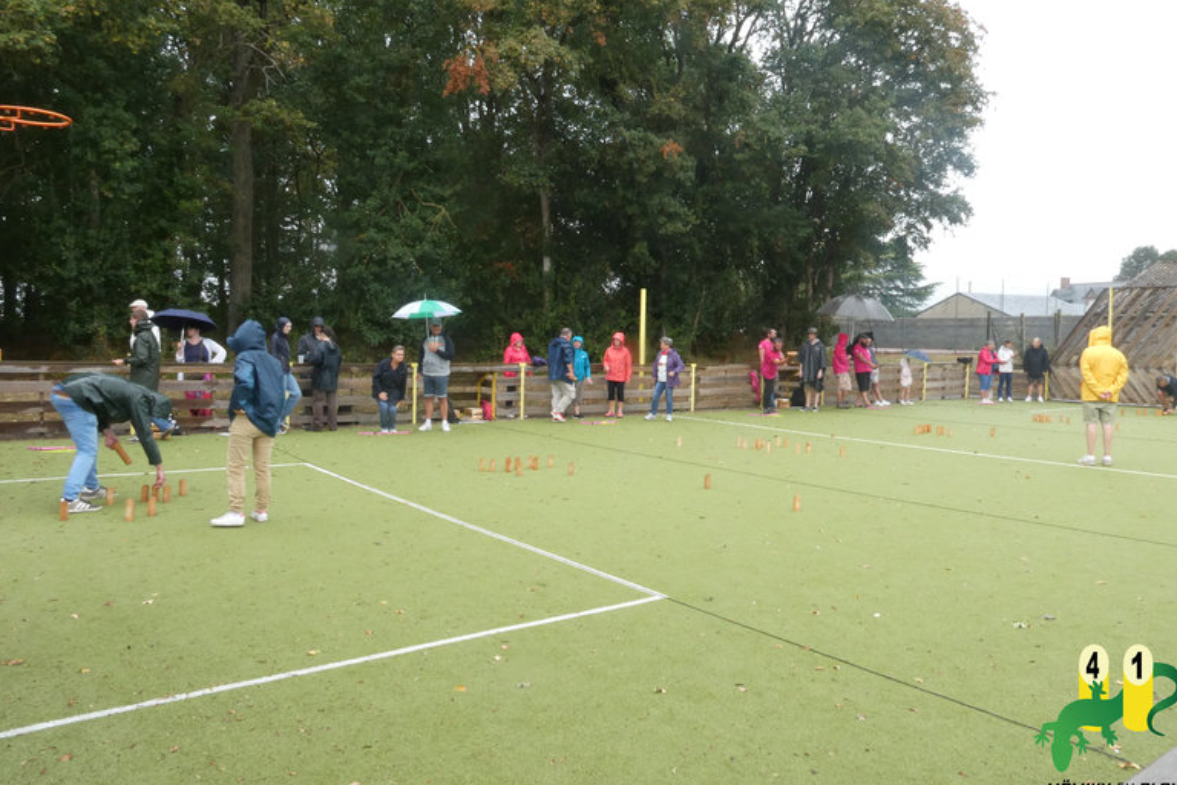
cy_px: 366
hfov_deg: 69.4
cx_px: 596
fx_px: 850
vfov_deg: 49.5
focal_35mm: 26
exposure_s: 1/60
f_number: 8
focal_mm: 4.3
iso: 160
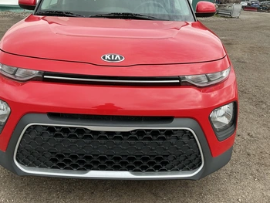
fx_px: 250
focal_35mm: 32
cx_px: 122
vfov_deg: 44.2
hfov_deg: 56.7
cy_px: 110
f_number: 1.8
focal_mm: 3
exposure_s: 1/500
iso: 25
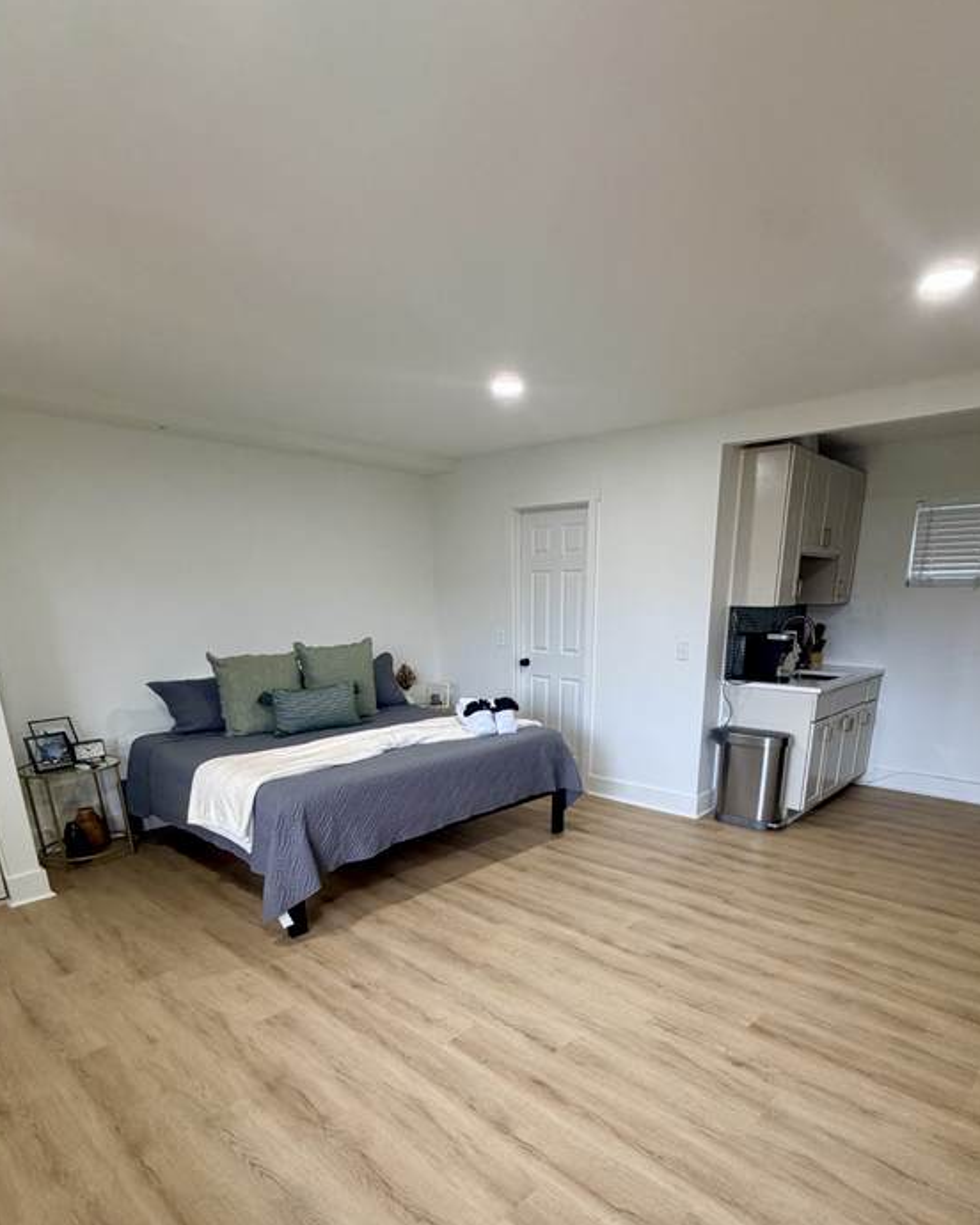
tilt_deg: -18.1
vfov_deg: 80.6
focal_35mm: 19
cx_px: 533
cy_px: 815
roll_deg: -0.8
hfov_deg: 70.7
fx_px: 689
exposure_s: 1/104
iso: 320
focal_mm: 2.22
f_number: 2.2
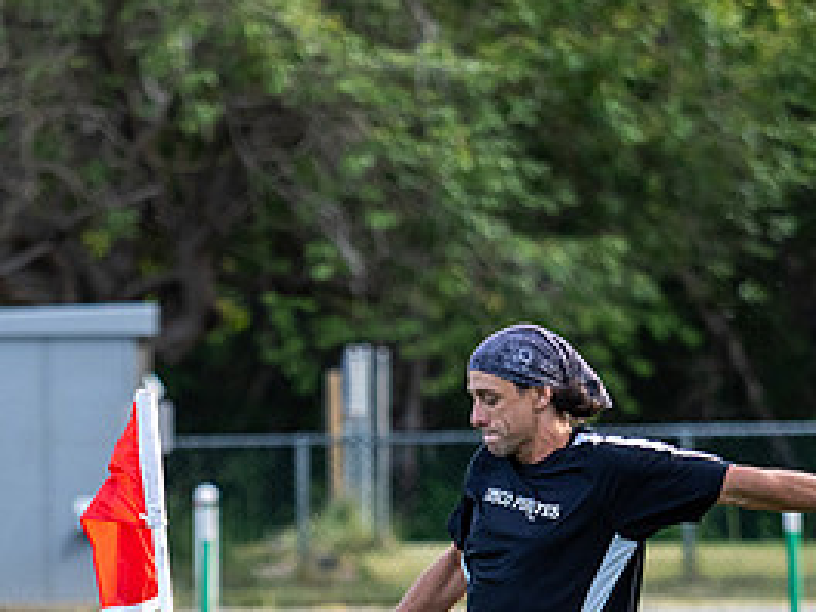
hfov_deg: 3.3
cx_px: 179
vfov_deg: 2.5
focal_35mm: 594
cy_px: 641
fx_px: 14002
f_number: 2.8
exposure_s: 1/1250
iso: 500
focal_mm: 135
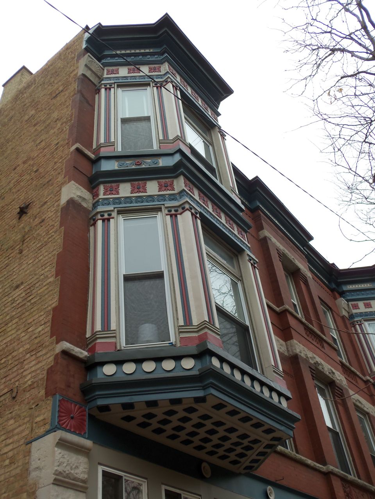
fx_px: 549
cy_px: 250
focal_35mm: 38
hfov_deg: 37.7
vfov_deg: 49.0
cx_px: 188
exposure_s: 1/100
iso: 80
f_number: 3.7
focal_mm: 6.7
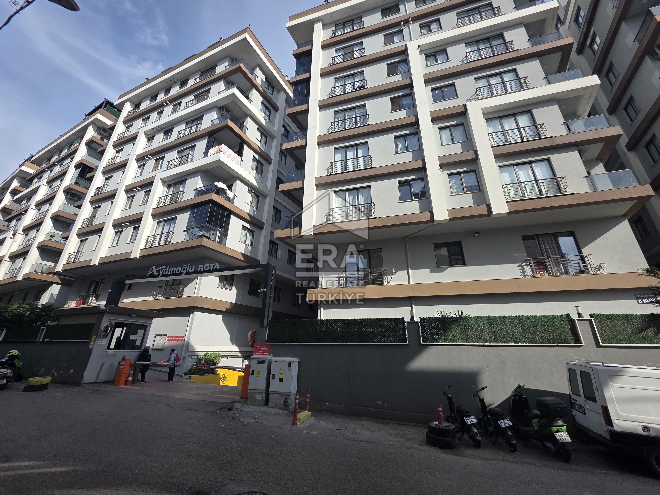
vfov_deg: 89.9
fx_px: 248
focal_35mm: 13
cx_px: 330
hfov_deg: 106.2
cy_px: 248
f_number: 1.9
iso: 50
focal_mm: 2.2
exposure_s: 1/2000
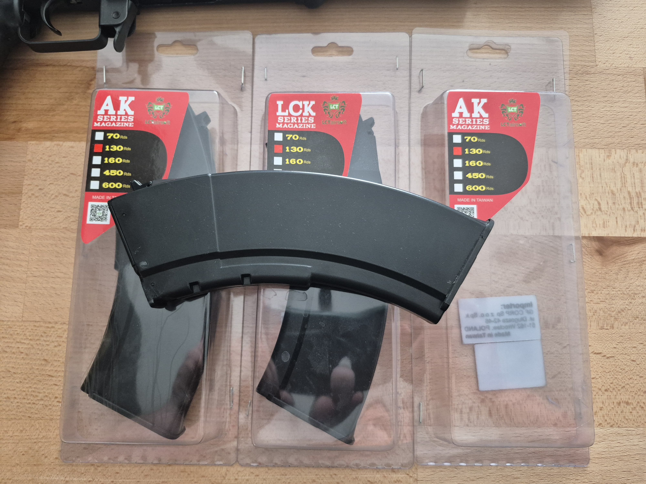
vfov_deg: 58.9
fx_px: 429
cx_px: 323
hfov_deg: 73.9
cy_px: 242
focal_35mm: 23
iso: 800
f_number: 1.8
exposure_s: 1/100
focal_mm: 5.4
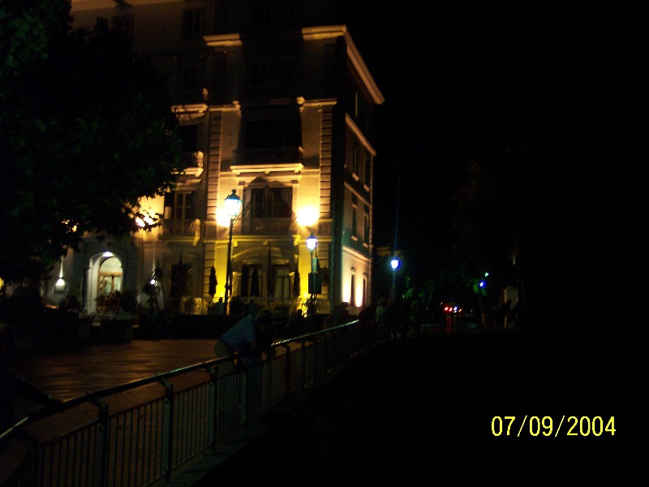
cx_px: 324
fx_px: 712
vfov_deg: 37.7
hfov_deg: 49.0
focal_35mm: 38
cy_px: 244
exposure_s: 1/8
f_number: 2.8
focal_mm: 8
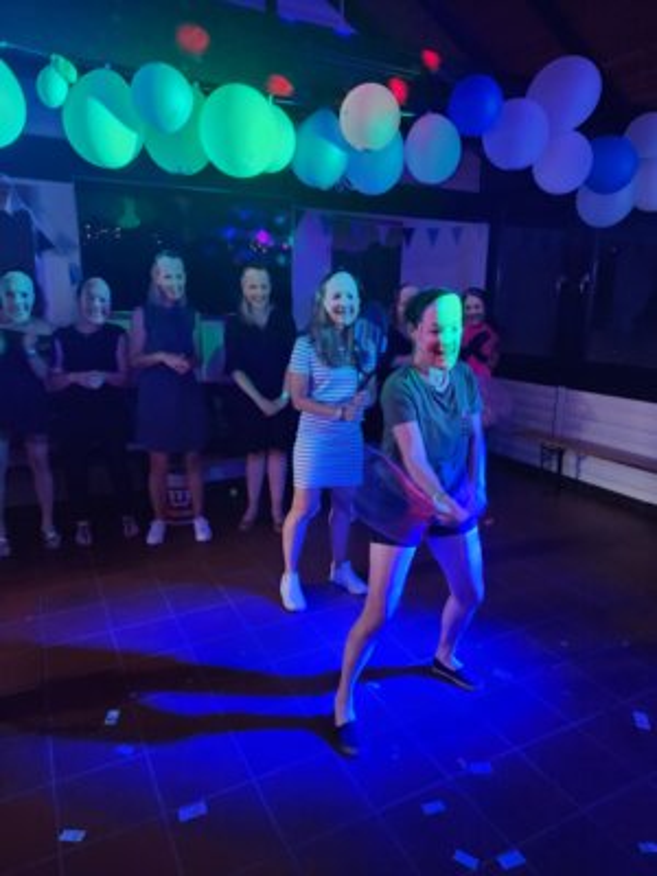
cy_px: 438
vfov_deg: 73.9
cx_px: 328
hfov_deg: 58.9
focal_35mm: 23
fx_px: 582
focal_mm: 5.4
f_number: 1.8
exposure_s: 1/24
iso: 1000
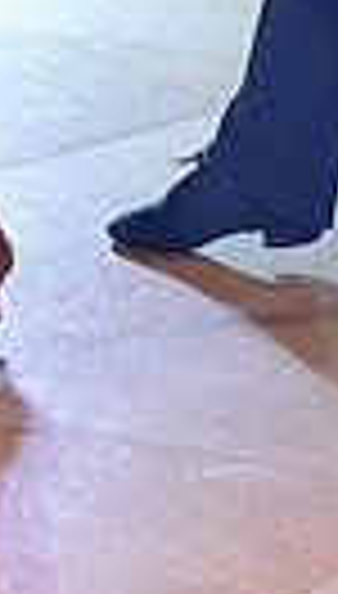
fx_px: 4570
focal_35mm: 289
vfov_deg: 7.2
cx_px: 246
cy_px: -518
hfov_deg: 4.2
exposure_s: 1/500
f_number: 3.2
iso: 5000
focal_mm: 42
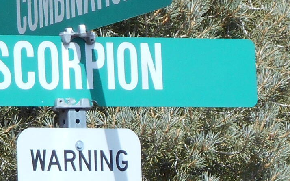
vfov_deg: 3.4
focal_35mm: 383
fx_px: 3027
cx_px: -11
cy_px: 235
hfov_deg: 5.5
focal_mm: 15.4
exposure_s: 1/250
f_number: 6.3
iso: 80
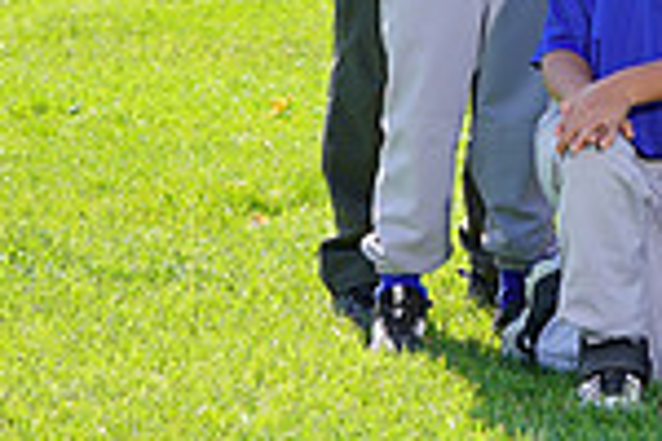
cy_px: -364
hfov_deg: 5.3
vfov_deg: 3.5
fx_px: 7116
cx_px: 856
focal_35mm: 387
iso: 100
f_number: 6.3
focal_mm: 100
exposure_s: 1/250
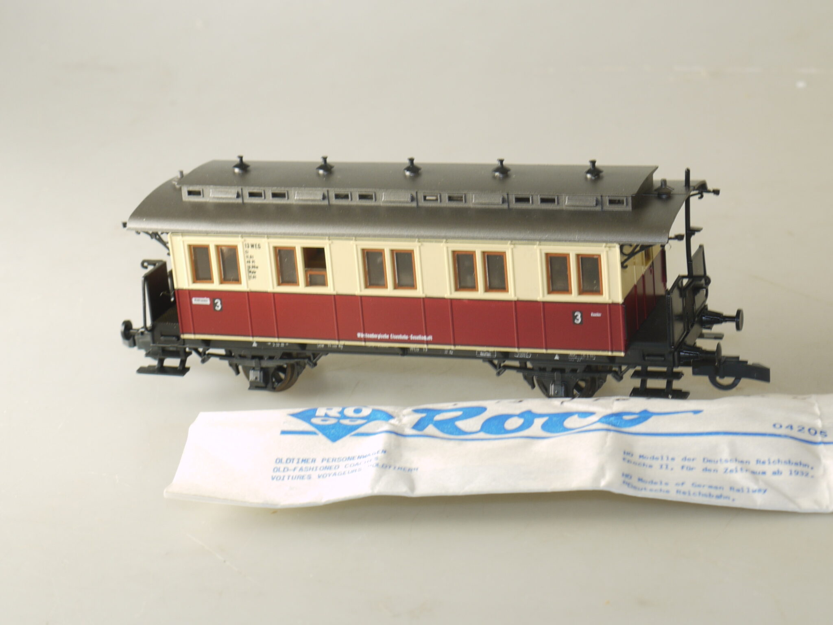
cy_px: 312
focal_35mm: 96
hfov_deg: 20.4
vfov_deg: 15.4
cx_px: 416
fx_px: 2310
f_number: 9
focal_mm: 34
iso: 100
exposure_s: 1/13
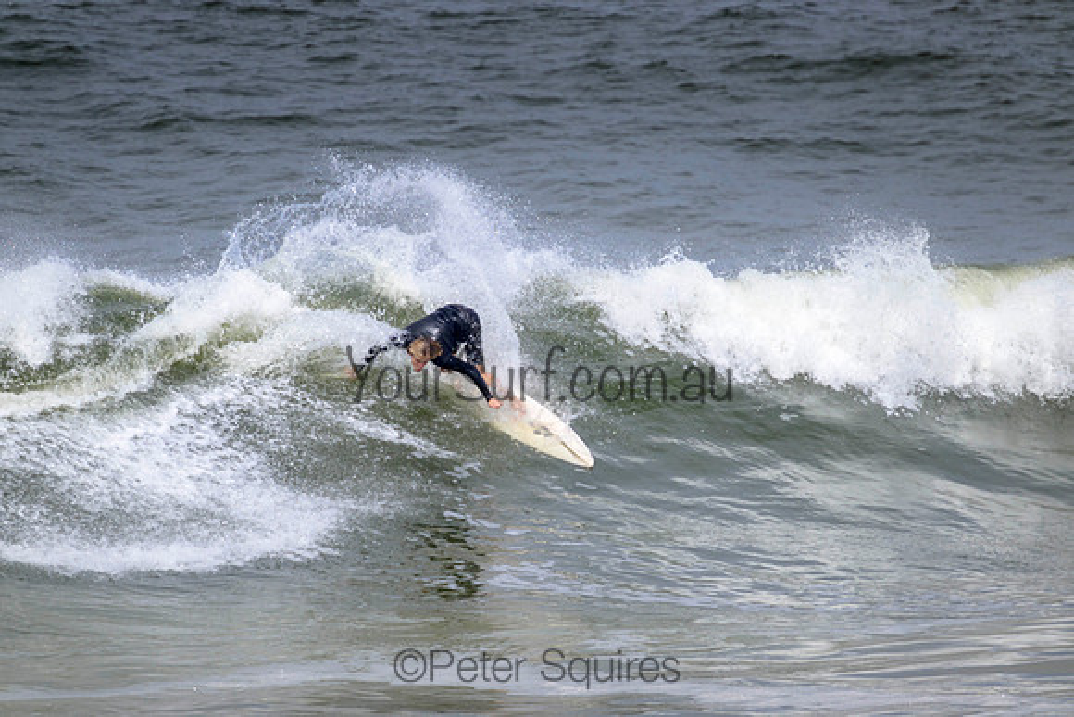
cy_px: 358
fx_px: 23871
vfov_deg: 1.7
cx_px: 537
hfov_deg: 2.6
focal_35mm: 800
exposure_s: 1/2000
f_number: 11
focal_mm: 800
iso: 720
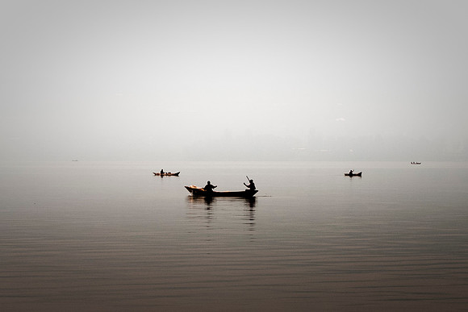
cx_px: 234
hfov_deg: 27.0
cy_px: 156
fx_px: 975
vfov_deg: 18.2
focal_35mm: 75
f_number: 5.6
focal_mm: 50
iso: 200
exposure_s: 1/1250
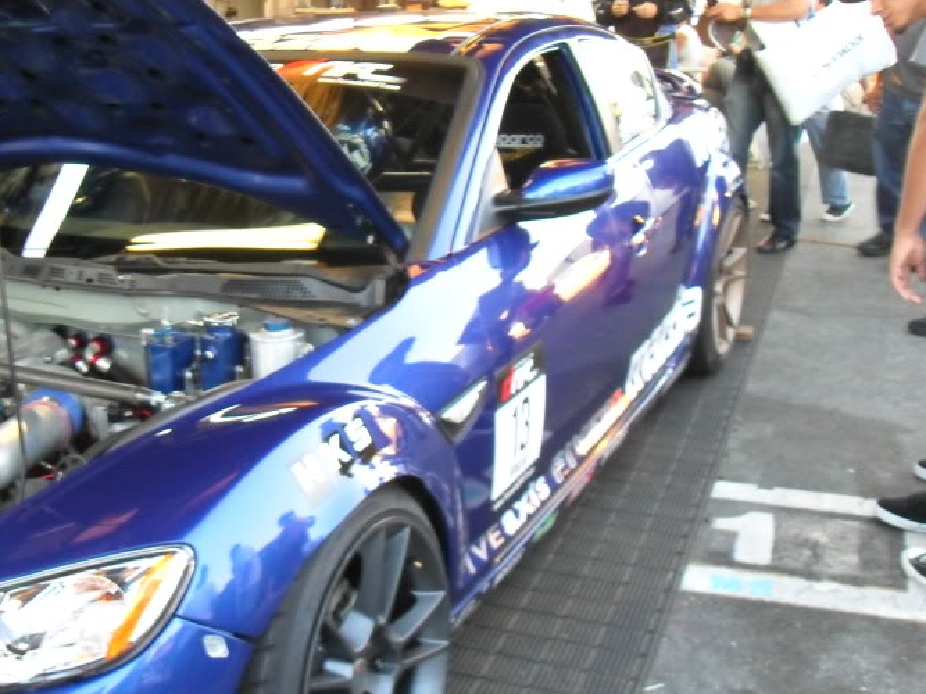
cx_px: 386
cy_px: 379
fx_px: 1123
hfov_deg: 44.6
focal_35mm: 42
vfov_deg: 34.3
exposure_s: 1/30
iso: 320
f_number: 2.8
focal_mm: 6.2
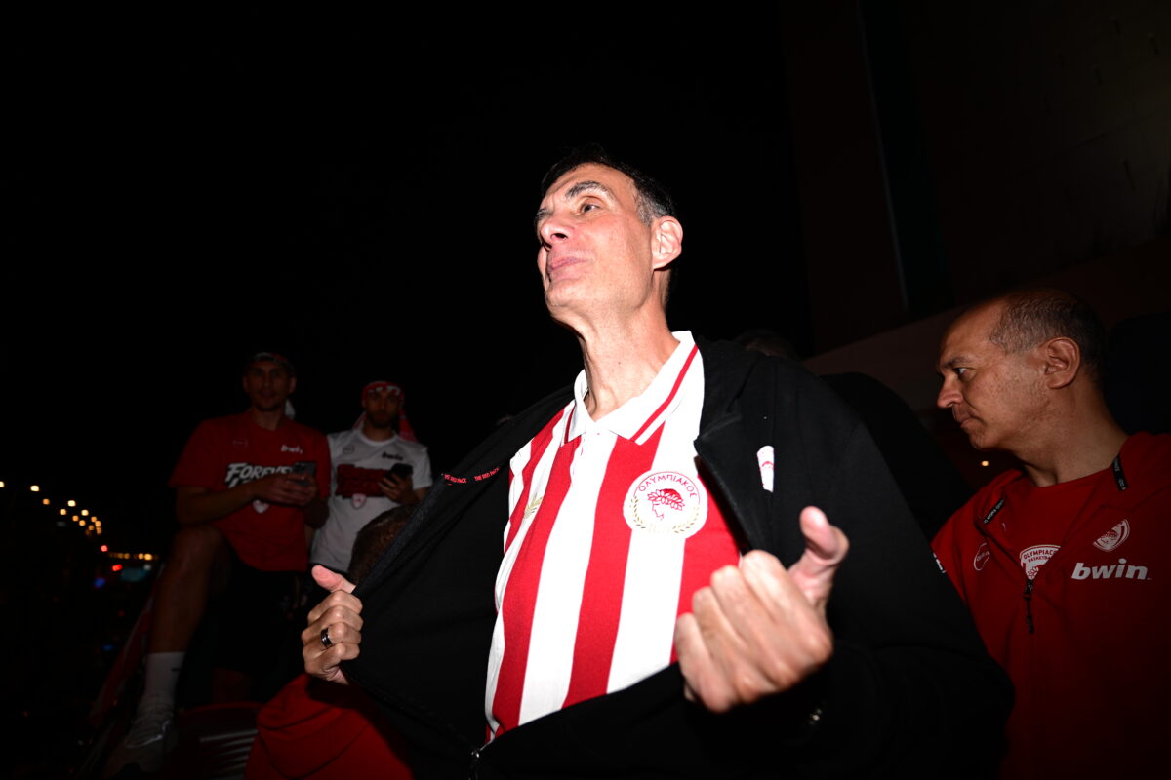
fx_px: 553
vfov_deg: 70.4
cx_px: 586
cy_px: 390
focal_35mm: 17
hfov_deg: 93.3
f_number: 2.8
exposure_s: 1/160
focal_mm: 17
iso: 800
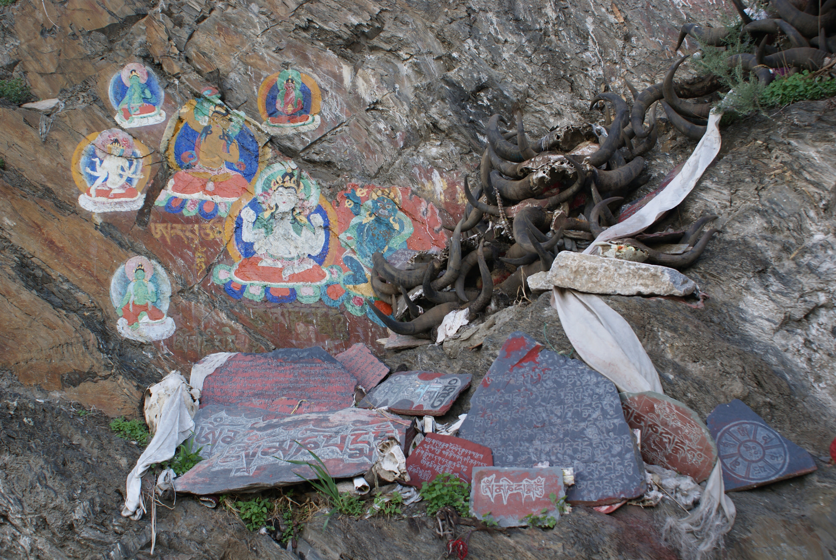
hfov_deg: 46.3
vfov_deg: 32.0
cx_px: 418
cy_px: 280
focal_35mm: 42
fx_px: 977
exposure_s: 1/80
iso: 100
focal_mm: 28
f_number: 6.3
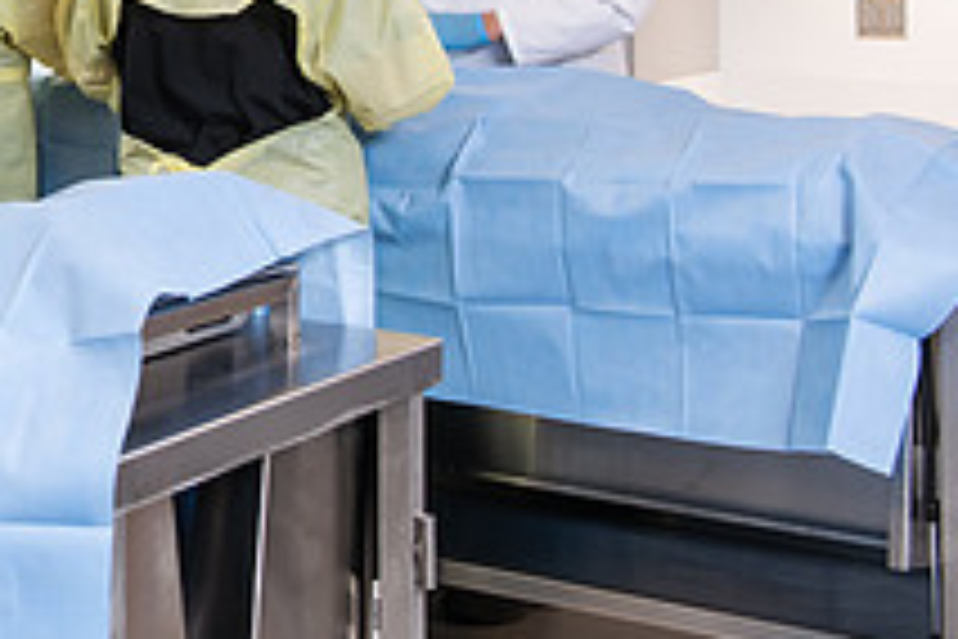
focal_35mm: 87
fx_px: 2315
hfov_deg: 21.4
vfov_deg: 15.2
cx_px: -256
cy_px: -97
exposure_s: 1/200
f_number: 4
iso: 500
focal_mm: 32
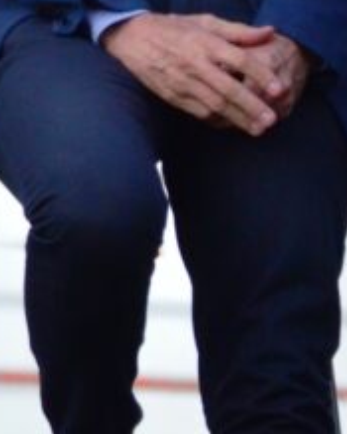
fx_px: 12773
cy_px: -192
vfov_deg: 1.9
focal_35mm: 994
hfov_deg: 1.6
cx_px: -650
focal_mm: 145
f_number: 5
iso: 1600
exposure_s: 1/4000
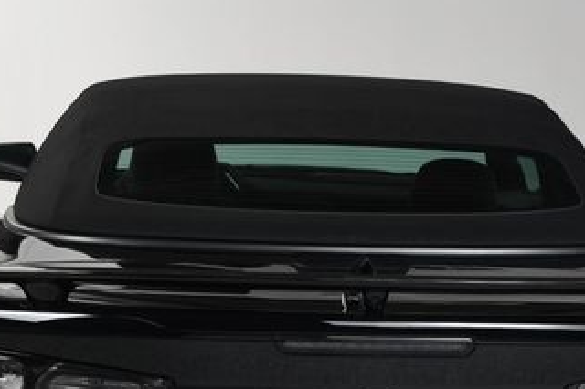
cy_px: 378
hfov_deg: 20.0
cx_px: 327
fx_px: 1657
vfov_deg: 13.2
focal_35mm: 102
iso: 100
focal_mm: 34
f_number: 10
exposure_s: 1/160
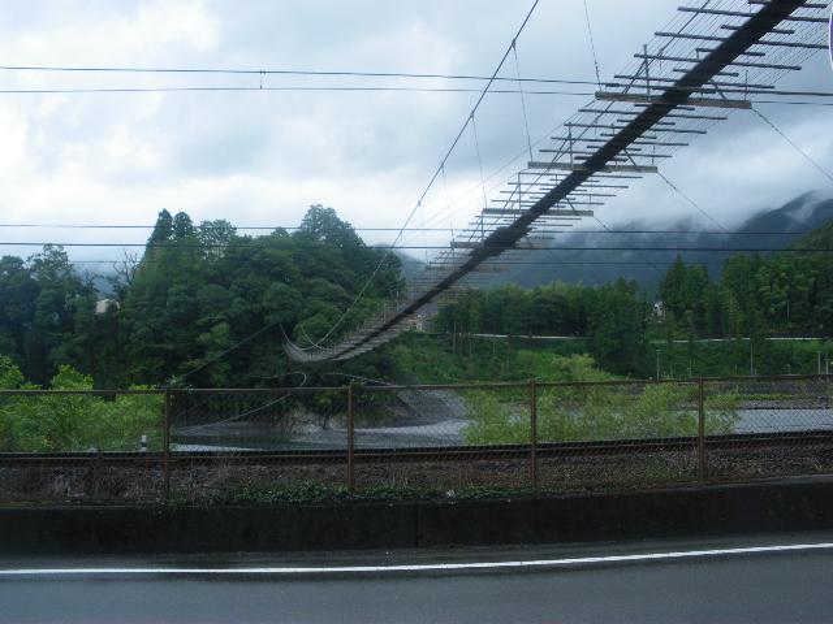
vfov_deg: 39.7
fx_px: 866
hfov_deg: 51.4
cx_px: 416
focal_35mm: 36
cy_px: 312
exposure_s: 1/60
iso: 64
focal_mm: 6.3
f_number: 5.4
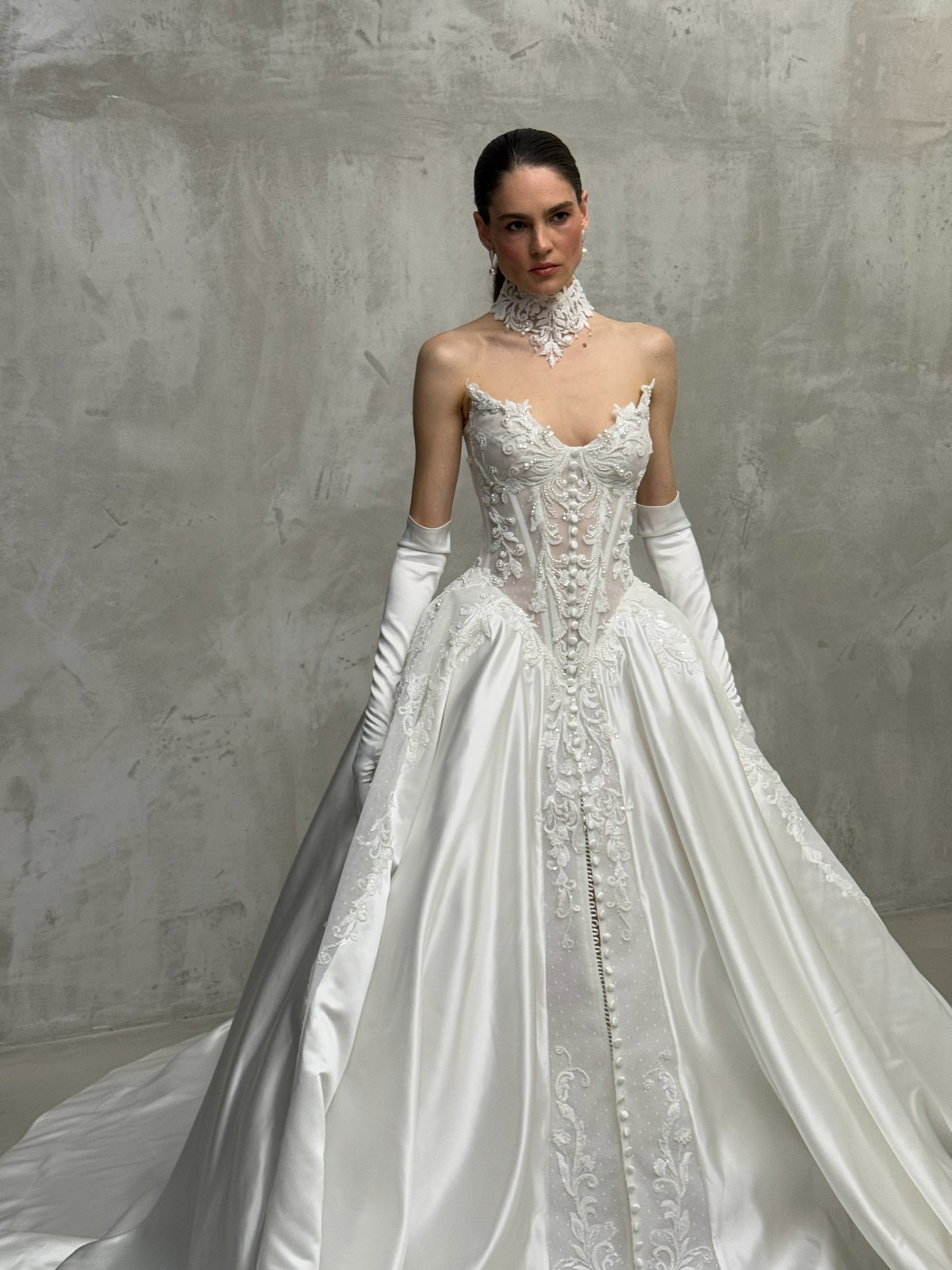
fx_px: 1760
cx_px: 476
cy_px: 635
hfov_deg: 30.3
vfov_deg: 39.7
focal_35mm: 48
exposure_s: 1/92
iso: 100
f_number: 1.78
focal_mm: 6.76
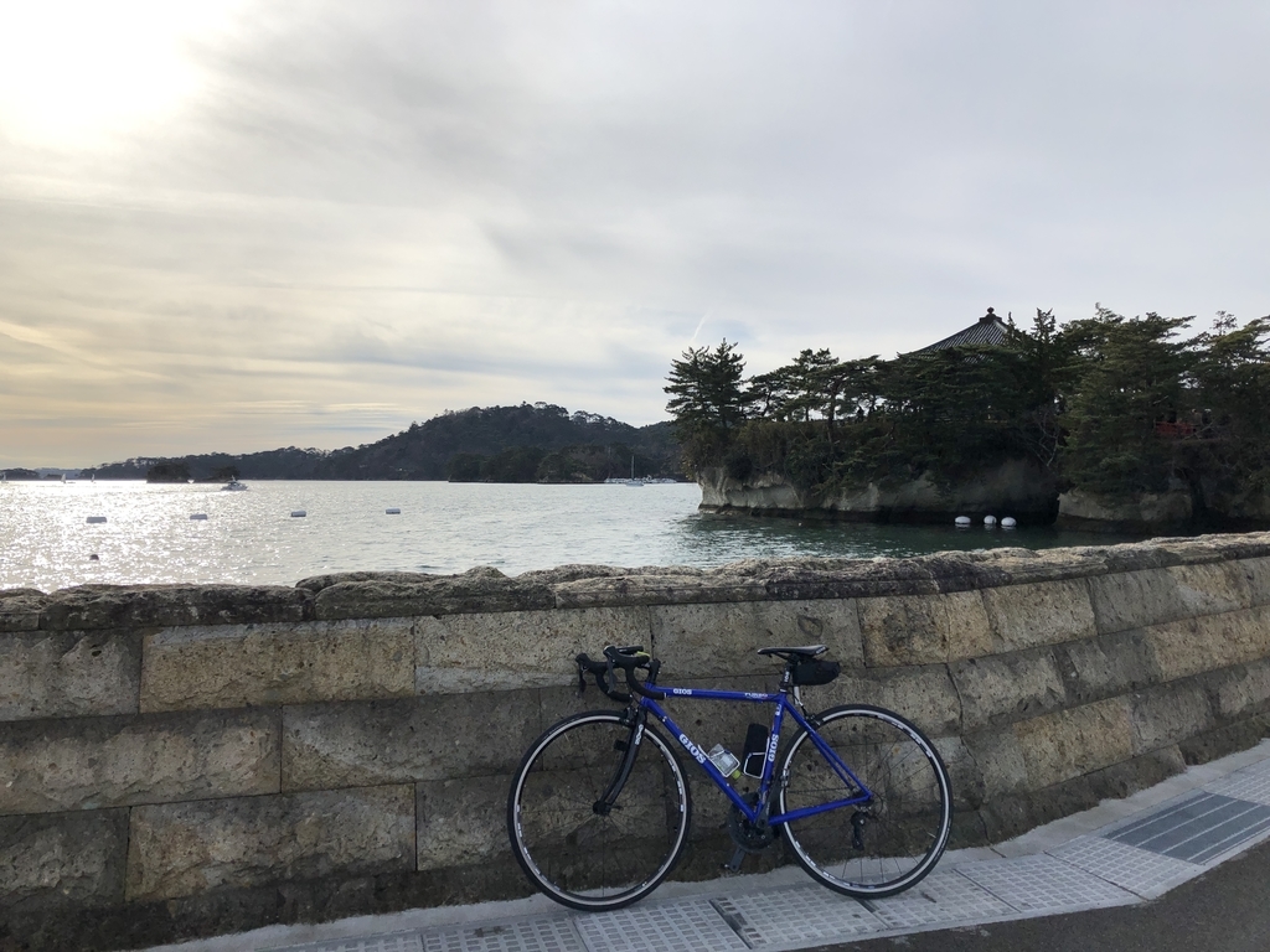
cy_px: 476
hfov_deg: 63.4
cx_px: 635
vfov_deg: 49.7
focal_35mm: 28
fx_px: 1027
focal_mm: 3.99
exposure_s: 1/4878
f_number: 1.8
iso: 25
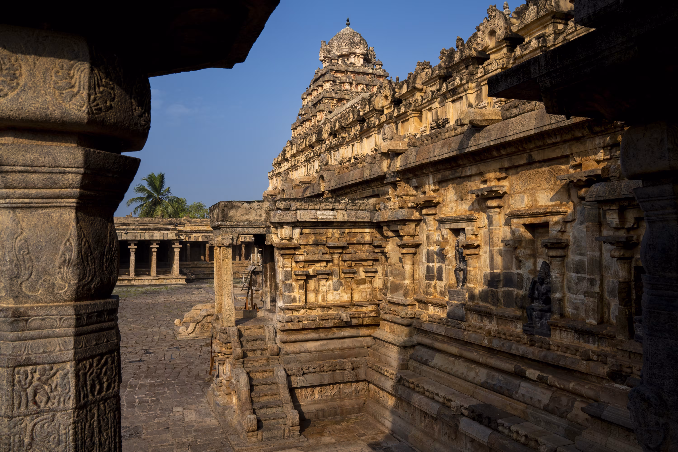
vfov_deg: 45.0
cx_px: 339
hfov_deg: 63.7
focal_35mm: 29
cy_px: 226
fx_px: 546
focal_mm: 29
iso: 200
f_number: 13
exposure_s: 1/200
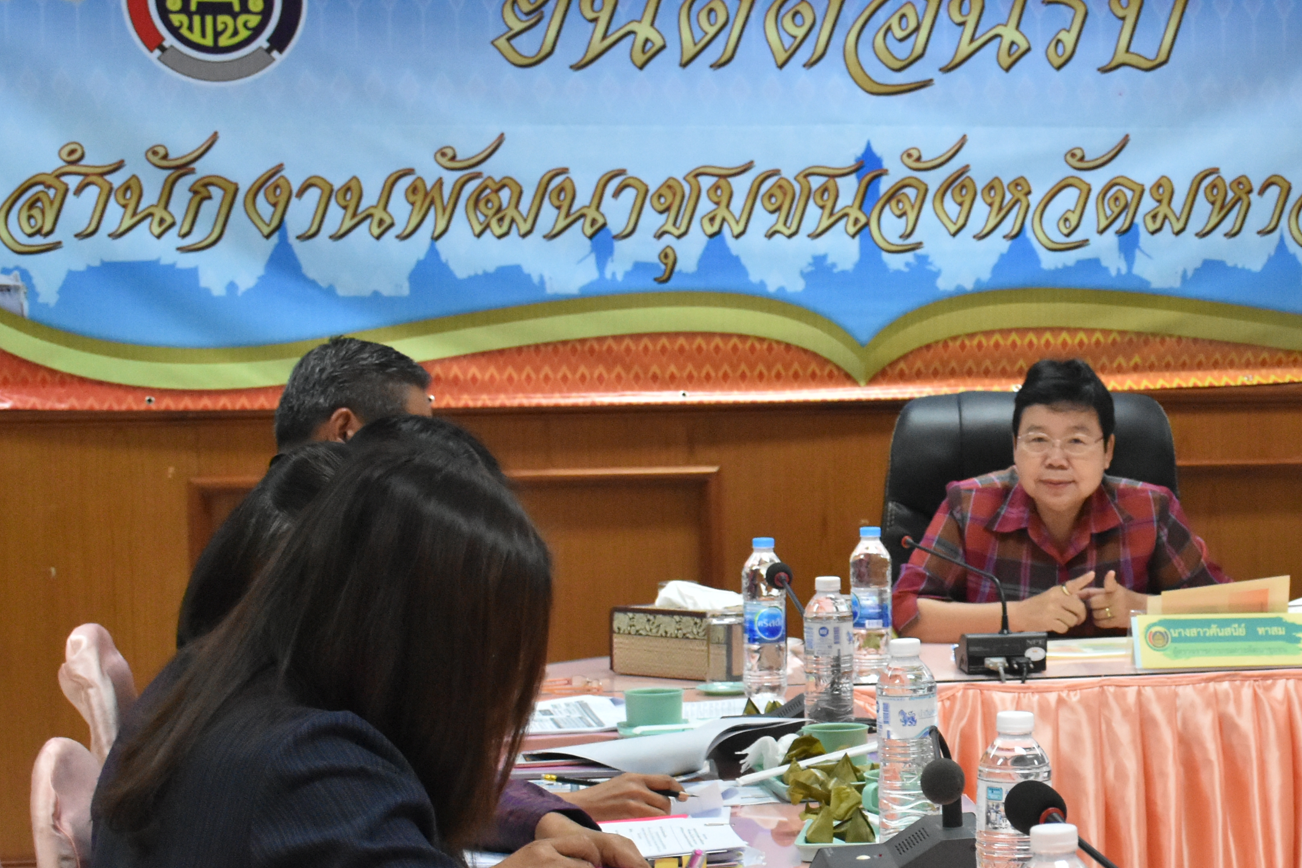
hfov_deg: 22.2
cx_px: 1207
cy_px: 564
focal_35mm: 89
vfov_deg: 15.3
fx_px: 3218
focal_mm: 32
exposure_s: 1/160
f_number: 6.3
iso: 2500
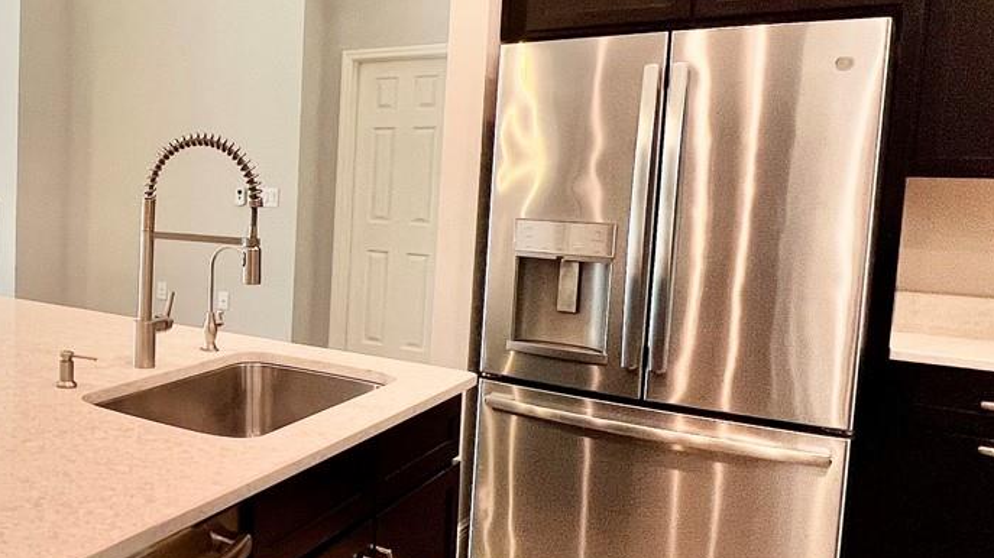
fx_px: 870
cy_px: 241
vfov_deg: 35.6
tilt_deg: -5.0
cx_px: -17
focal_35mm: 33
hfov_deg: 48.2
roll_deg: -0.4
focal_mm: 1.57
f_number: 1.8
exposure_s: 1/120
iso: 160
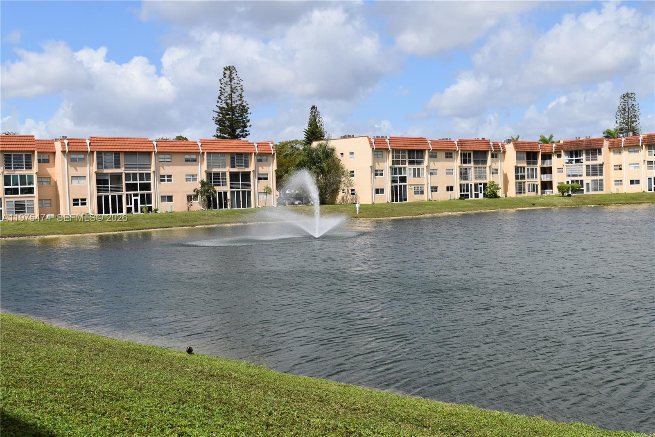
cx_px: 328
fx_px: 791
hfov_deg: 45.0
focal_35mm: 44
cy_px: 218
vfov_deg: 30.8
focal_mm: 29
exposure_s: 1/400
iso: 100
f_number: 10
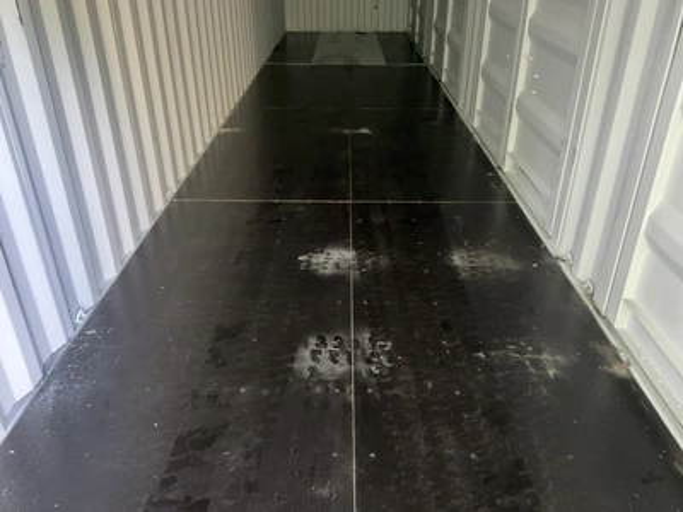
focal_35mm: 29
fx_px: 572
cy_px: 256
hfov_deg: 61.7
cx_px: 342
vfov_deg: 48.2
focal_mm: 3
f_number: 1.8
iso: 500
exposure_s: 1/30
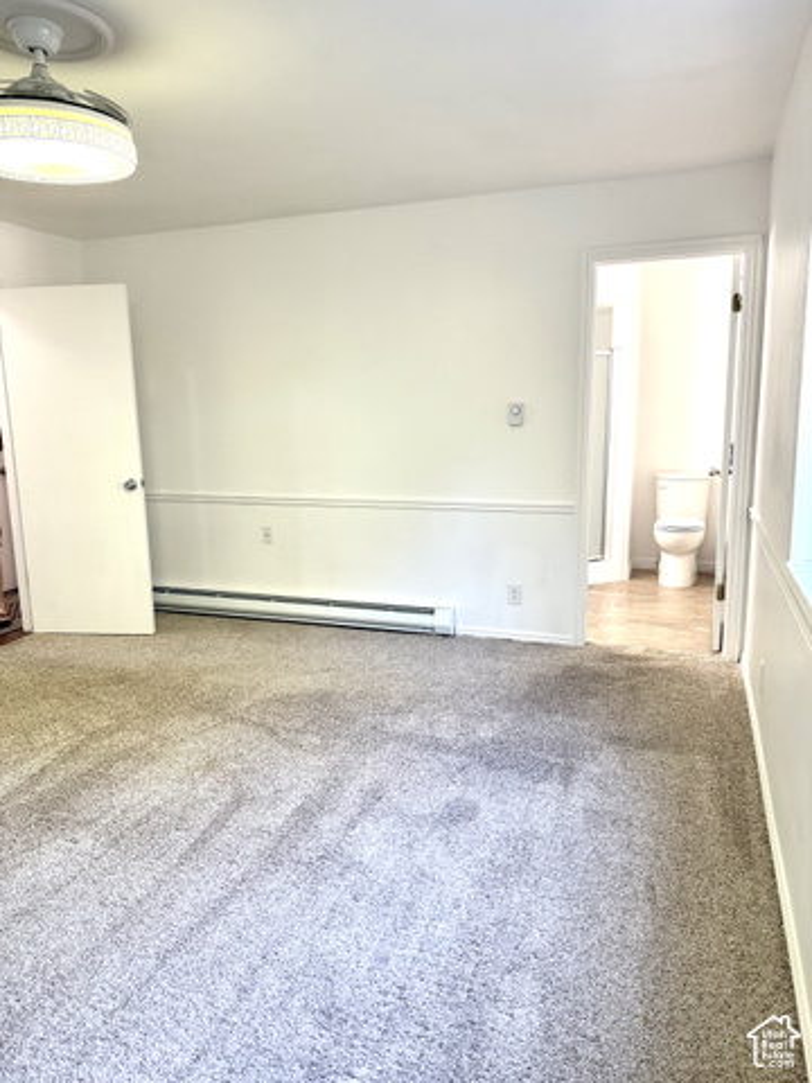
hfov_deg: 56.8
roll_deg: +1.2
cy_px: 542
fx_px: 751
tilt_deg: -10.3
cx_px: 406
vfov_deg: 71.6
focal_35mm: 24
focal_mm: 6.76
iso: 160
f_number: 1.78
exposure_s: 1/121
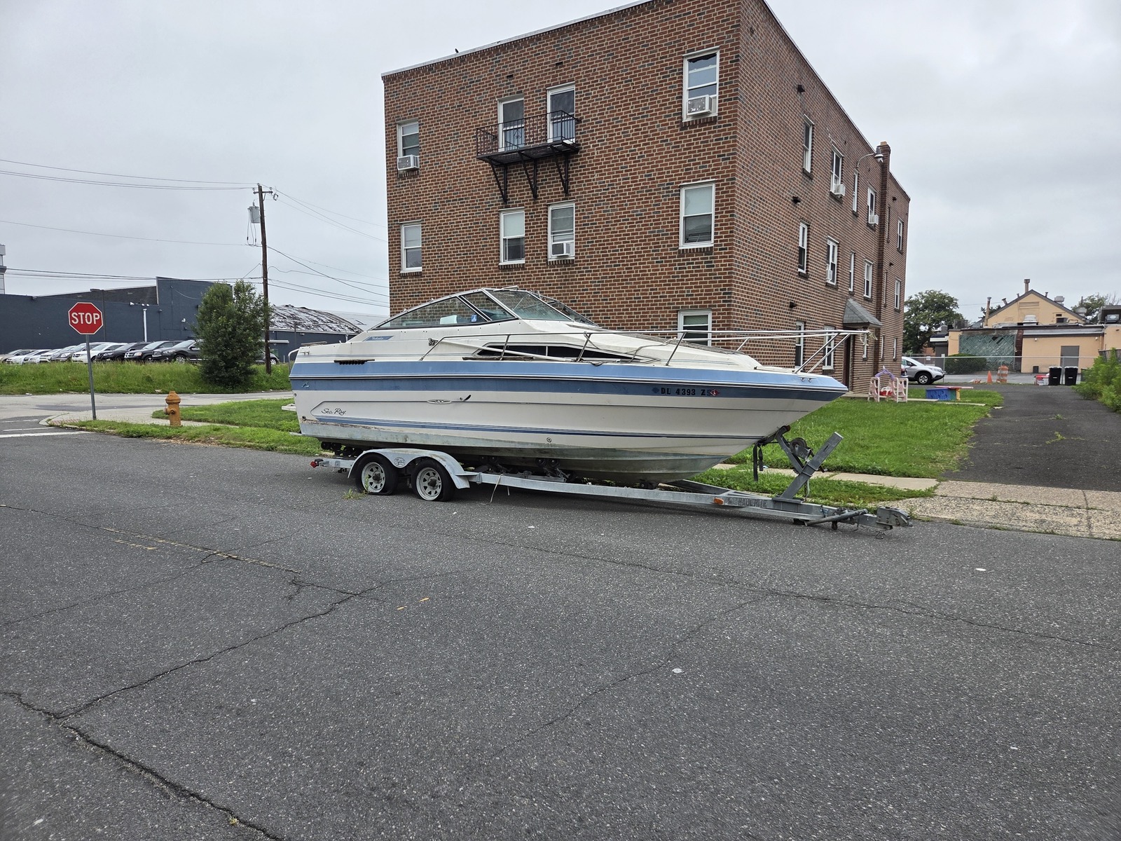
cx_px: 560
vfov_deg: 58.9
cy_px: 420
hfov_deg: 73.9
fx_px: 745
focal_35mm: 23
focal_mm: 5.4
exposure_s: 1/1022
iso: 80
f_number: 1.8
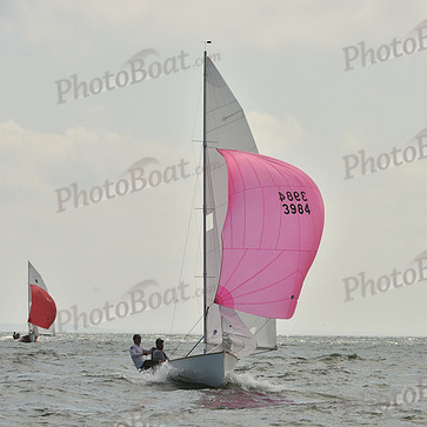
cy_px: 226
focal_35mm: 272
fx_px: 3796
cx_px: 282
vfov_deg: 6.4
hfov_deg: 6.4
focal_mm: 200
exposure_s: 1/1250
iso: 250
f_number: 8
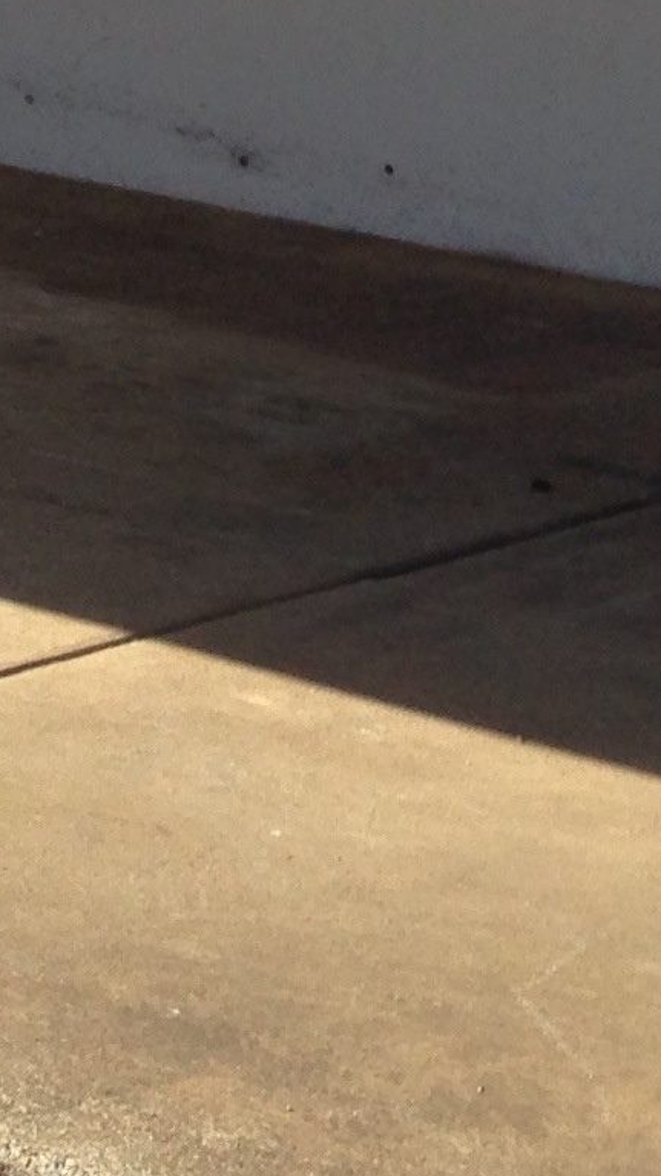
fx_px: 4771
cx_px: -1218
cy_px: -642
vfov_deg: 13.2
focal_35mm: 153
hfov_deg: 7.2
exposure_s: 1/985
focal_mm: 4.12
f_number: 2.4
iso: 50
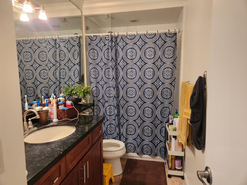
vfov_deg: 58.9
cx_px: 124
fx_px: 164
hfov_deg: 73.9
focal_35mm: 23
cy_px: 92
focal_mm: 5.4
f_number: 1.8
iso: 640
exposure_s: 1/120
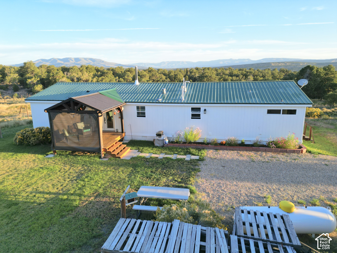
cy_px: 126
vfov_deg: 56.8
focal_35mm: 24
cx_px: 168
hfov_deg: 71.6
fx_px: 234
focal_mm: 6.72
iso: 100
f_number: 1.7
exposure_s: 1/640
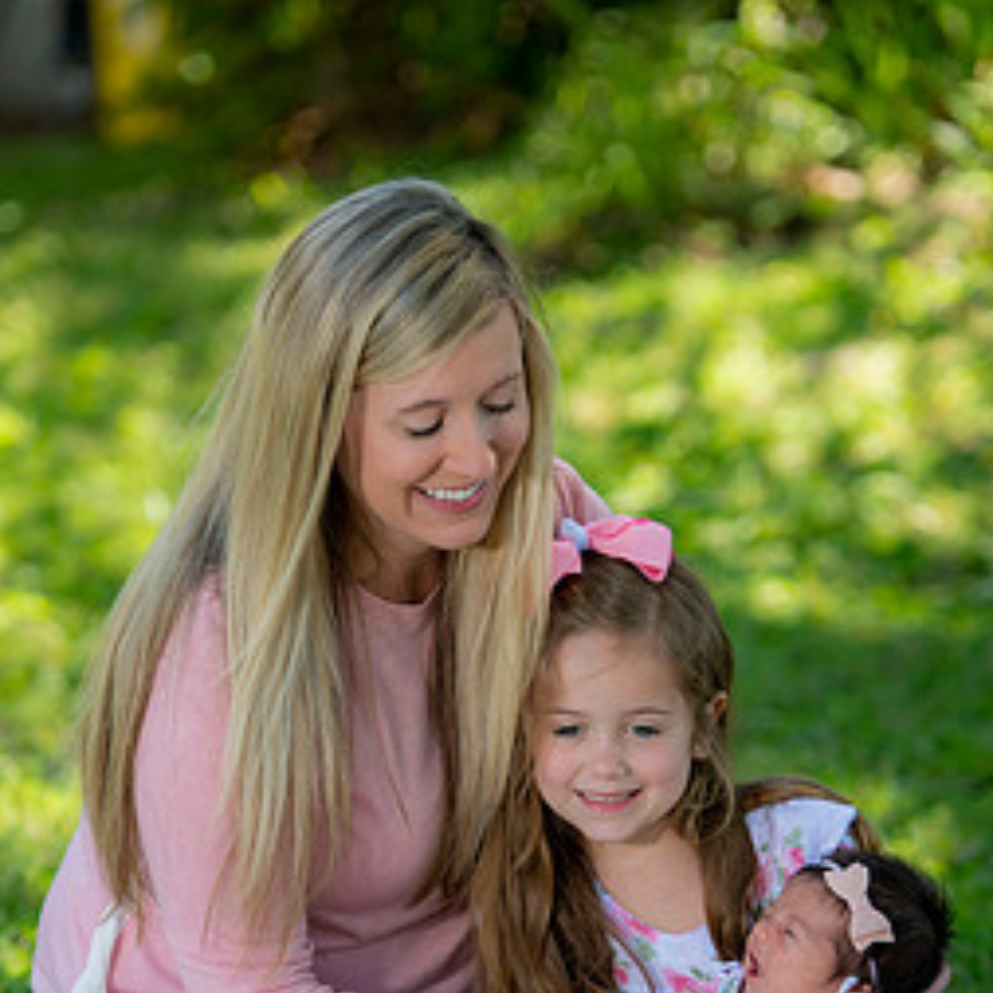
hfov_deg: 8.9
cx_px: 540
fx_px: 6361
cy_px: 785
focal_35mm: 196
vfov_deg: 8.9
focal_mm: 130
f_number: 2.8
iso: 100
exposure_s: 1/250
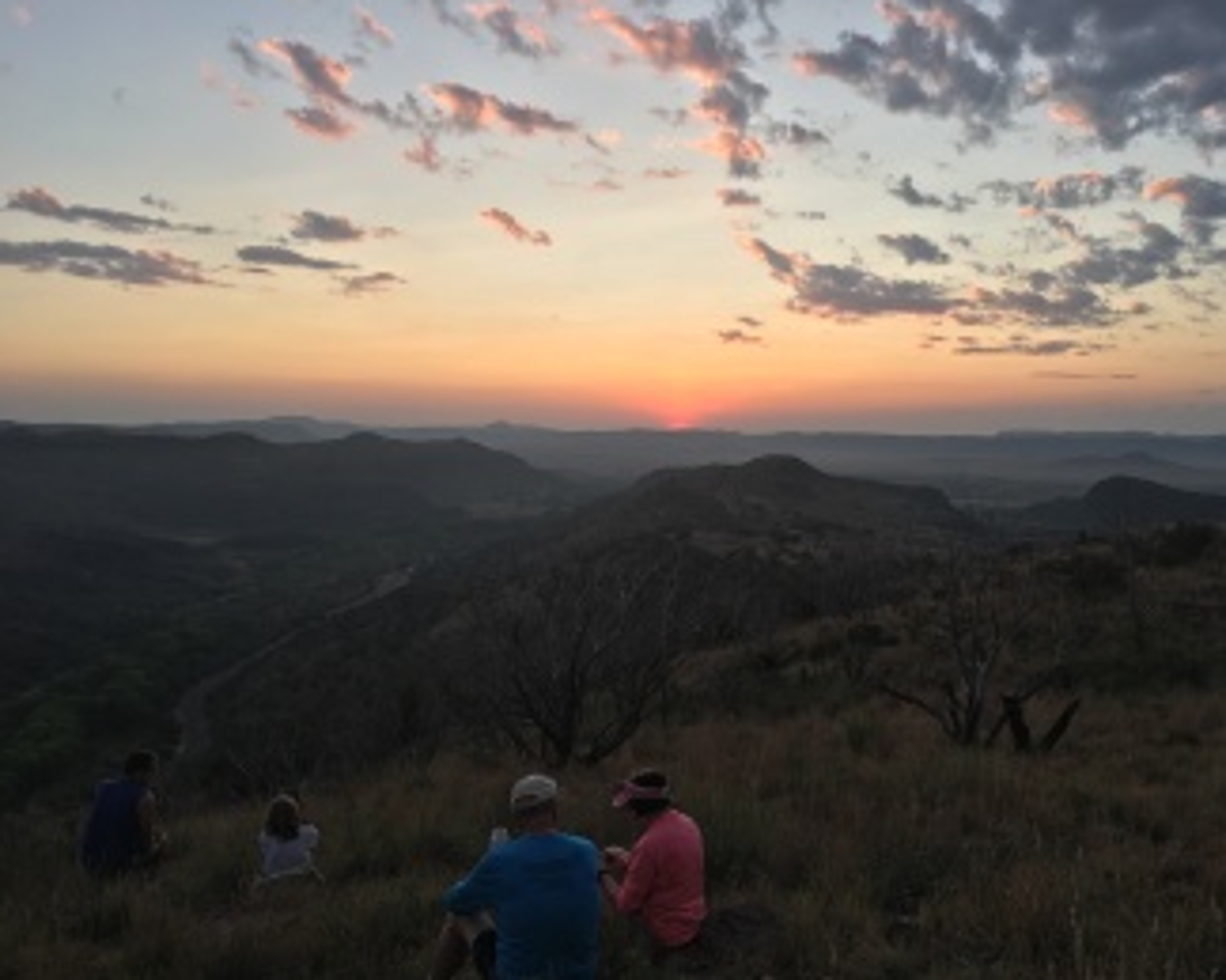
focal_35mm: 32
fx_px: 1161
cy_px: 515
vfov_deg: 45.8
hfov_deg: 55.5
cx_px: 681
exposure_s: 1/191
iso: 25
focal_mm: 4.15
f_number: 2.2
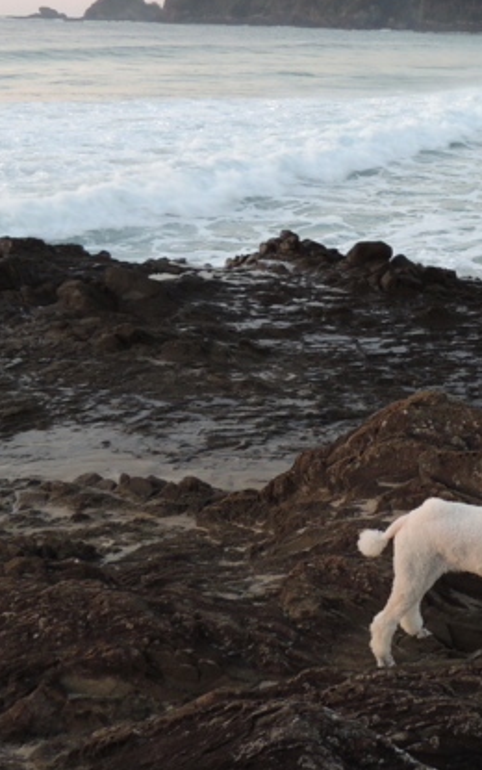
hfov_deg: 23.9
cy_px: 325
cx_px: 586
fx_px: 1028
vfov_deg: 40.9
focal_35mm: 49
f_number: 3
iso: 110
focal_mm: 4.3
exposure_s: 1/30
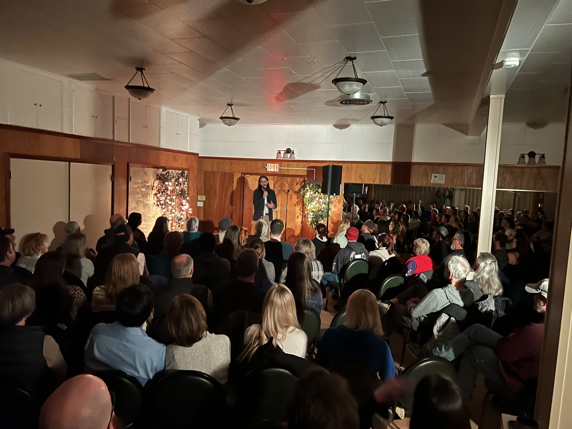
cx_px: 286
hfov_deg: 67.3
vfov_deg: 53.1
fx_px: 430
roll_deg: -2.3
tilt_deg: -5.3
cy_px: 214
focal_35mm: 26
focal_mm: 5.7
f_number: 1.5
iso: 2500
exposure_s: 1/15
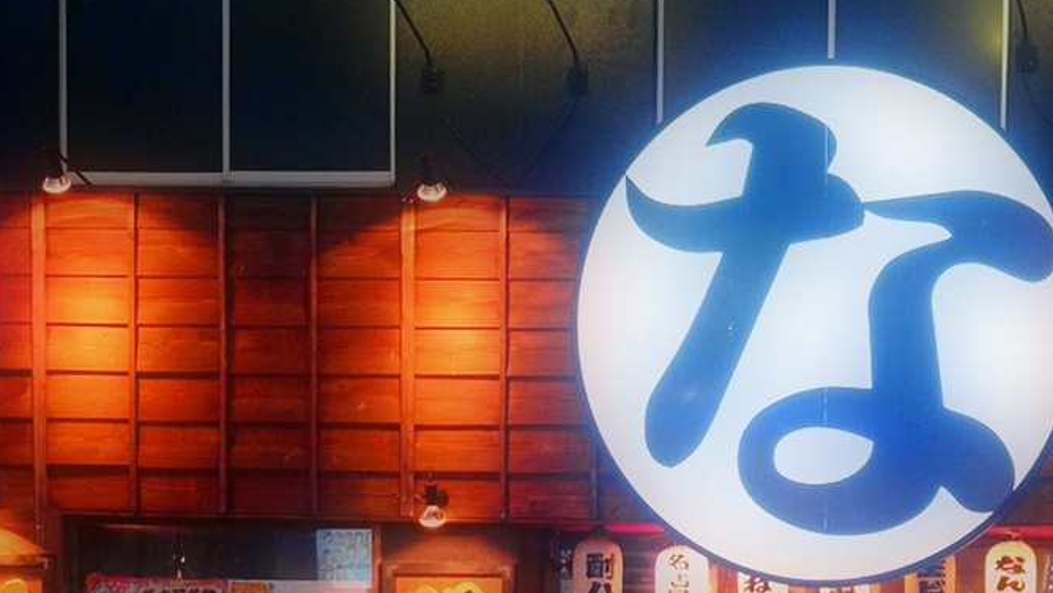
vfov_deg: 15.2
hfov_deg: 26.4
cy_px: 147
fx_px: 2206
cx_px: 840
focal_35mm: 79
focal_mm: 18.5
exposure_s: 1/60
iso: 2000
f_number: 3.5
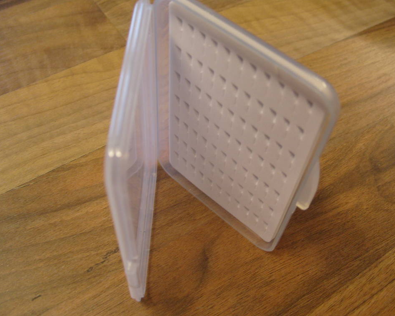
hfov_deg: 49.1
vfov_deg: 40.1
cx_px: 204
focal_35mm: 37
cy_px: 157
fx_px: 433
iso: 160
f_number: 2.8
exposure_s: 1/45
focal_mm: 7.8
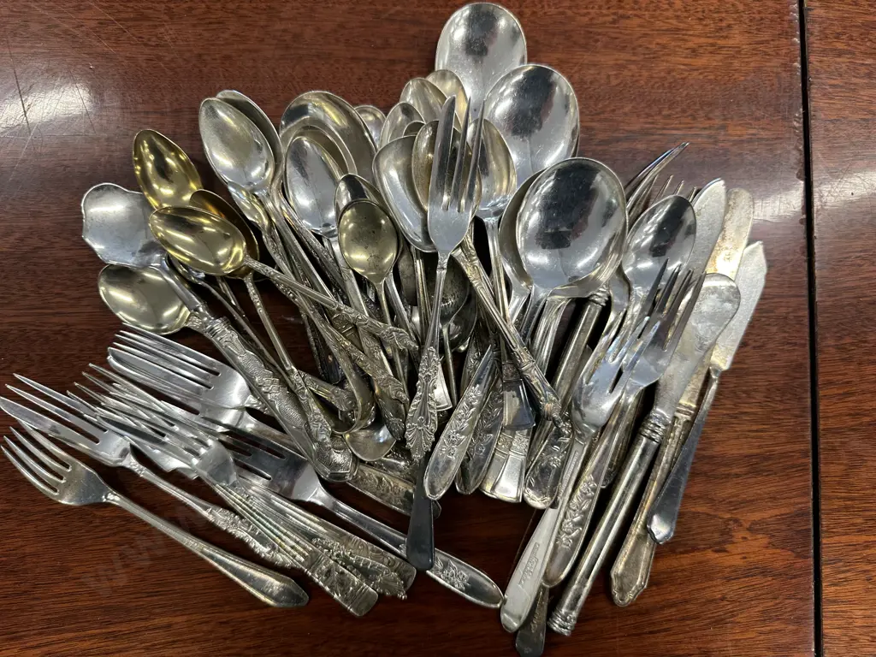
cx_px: 438
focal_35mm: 24
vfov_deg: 56.8
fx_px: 607
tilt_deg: -87.9
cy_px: 328
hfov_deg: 71.6
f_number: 1.78
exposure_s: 1/100
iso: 100
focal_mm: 6.86
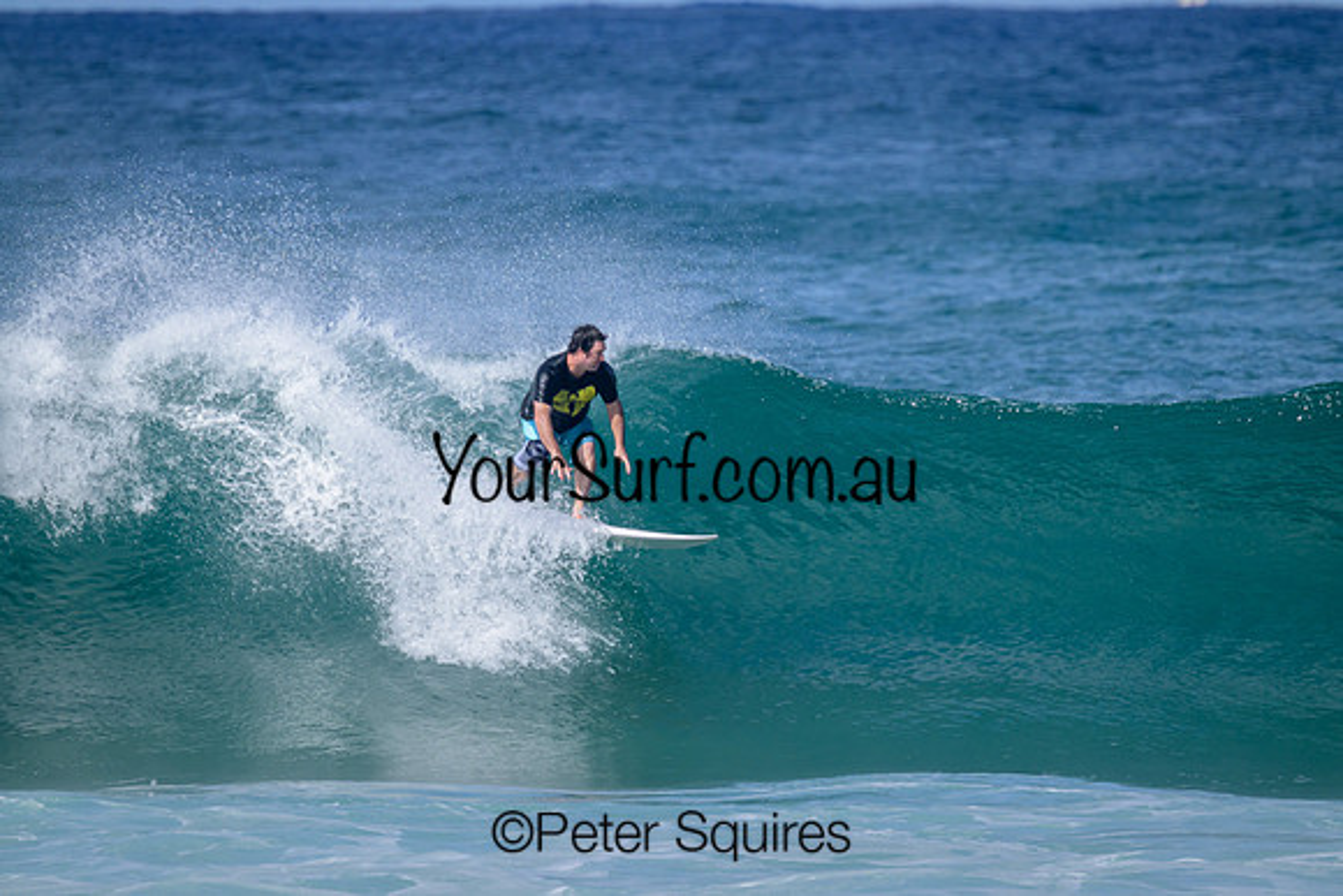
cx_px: 672
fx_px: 24626
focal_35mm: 660
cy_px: 448
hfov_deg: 3.1
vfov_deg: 2.1
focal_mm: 660
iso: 900
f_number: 11
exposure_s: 1/2000
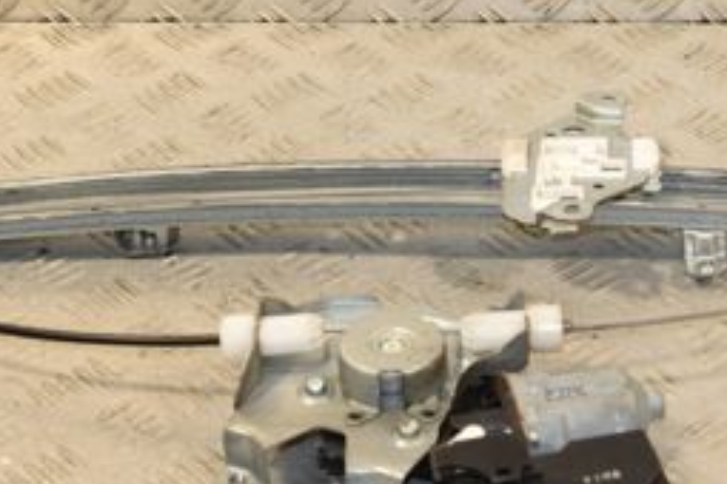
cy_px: 182
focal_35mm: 113
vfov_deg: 12.1
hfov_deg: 18.0
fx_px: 2282
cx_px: 525
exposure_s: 1/200
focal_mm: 30
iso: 800
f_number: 8
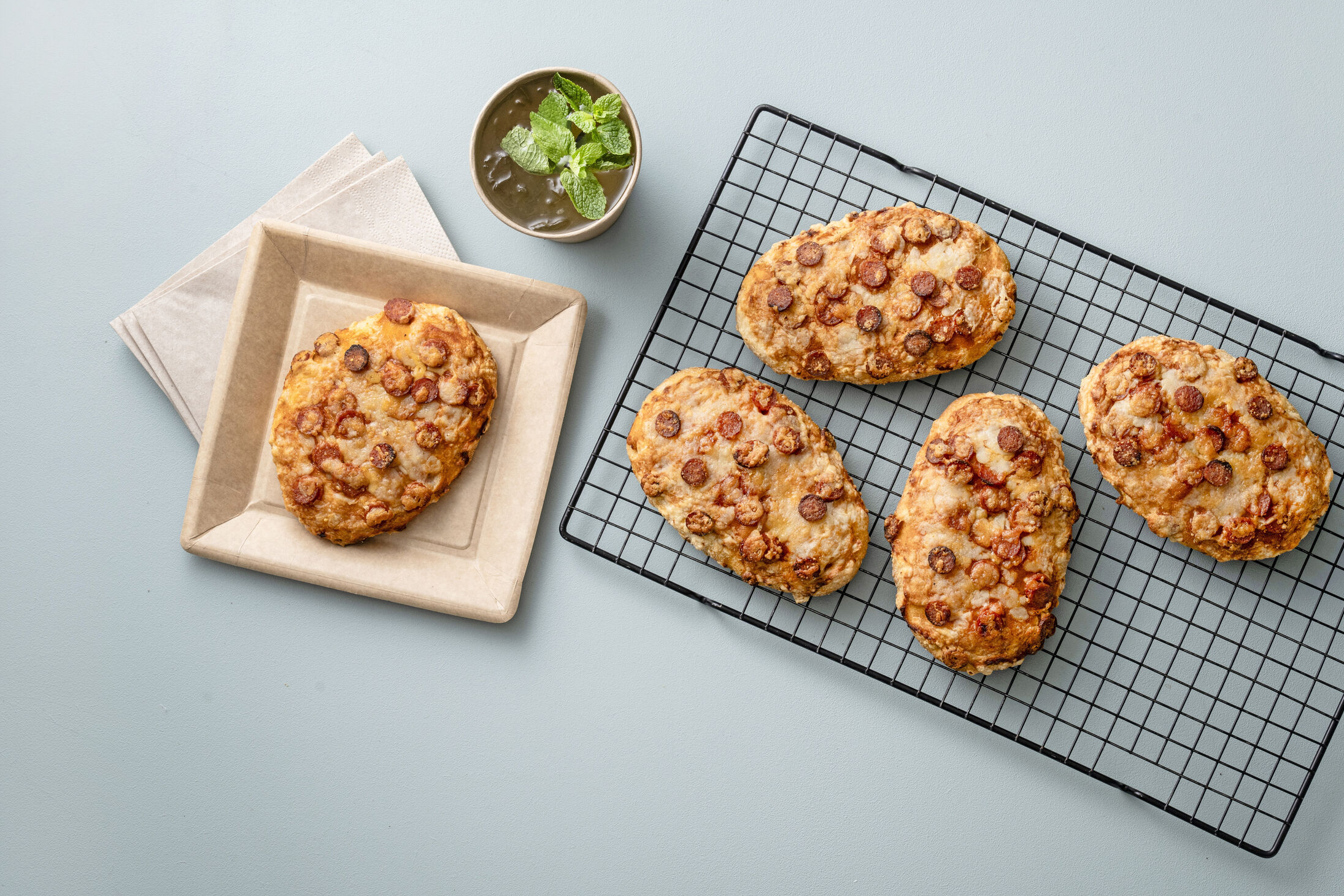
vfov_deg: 17.9
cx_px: 721
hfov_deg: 26.6
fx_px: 2837
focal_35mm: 76
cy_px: 462
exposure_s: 1/125
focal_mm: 65
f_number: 13
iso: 160
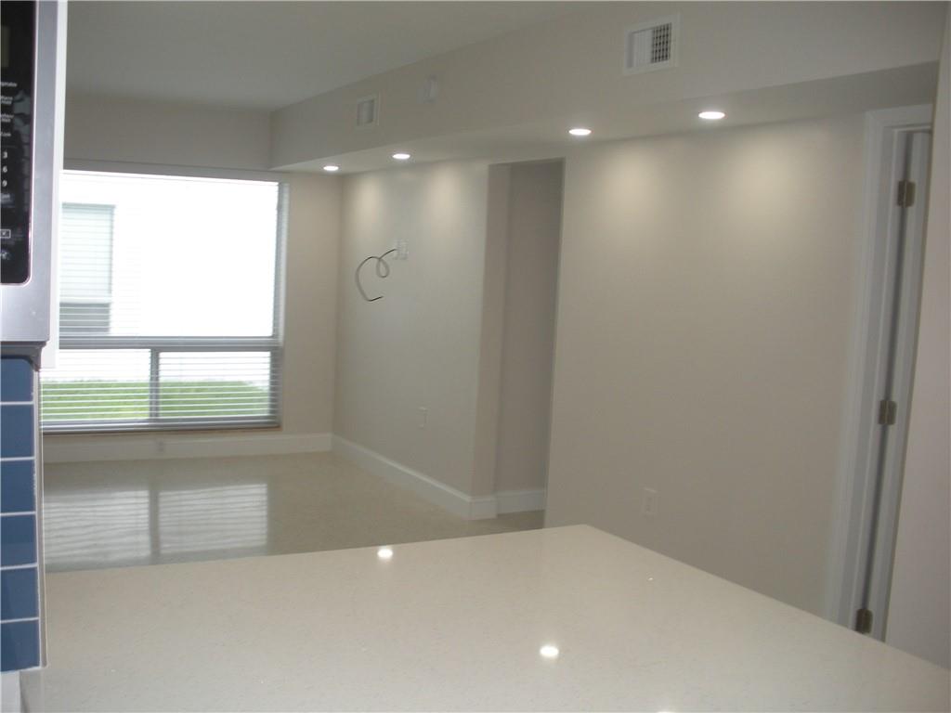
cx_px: 476
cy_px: 356
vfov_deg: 39.7
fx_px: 989
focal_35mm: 36
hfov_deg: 51.4
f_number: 3.5
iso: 96
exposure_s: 1/58
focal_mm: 6.3
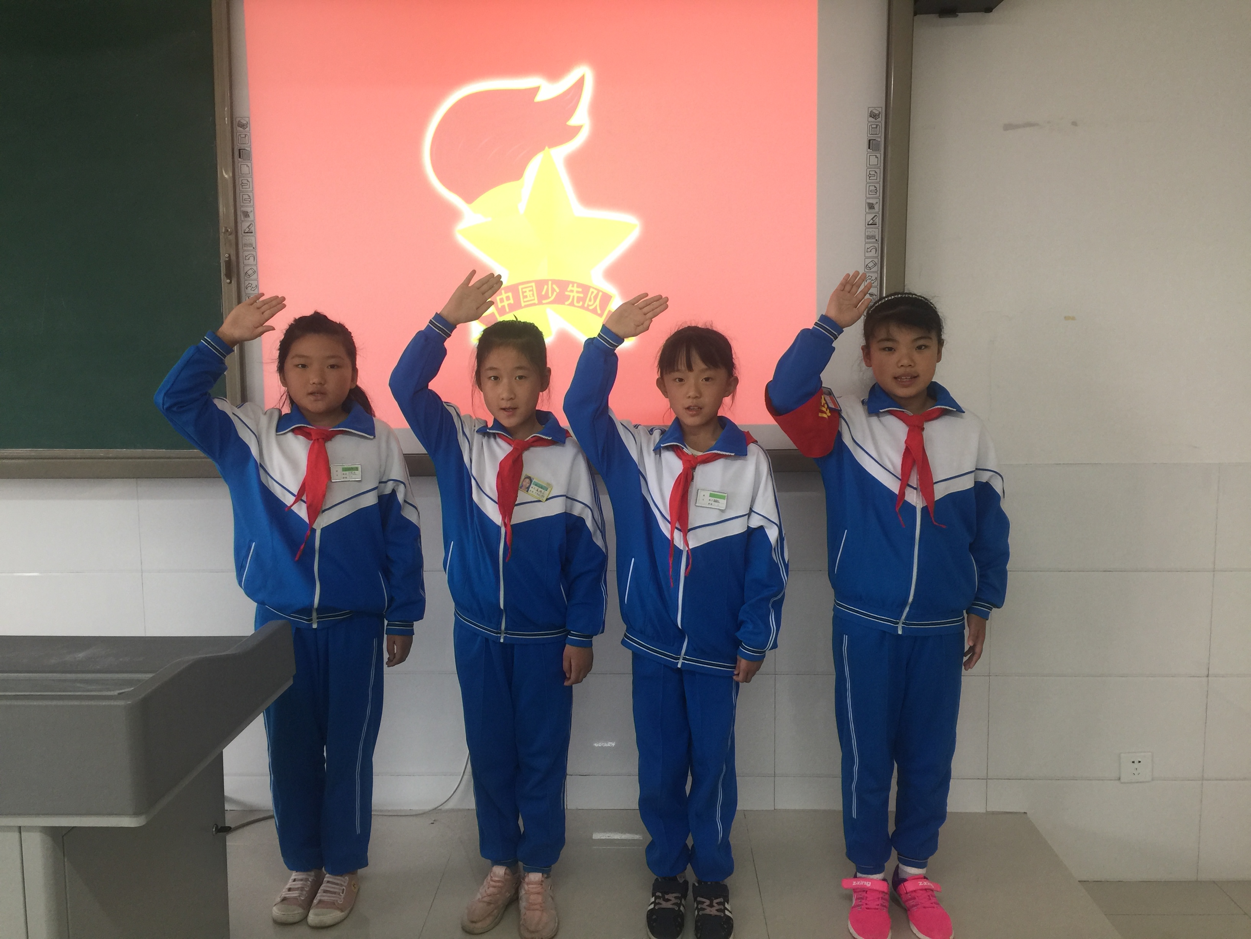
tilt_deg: -7.2
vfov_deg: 48.2
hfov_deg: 61.7
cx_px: 626
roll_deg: -0.4
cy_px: 470
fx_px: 1048
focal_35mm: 29
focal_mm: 4.15
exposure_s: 1/33
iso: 50
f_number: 2.2
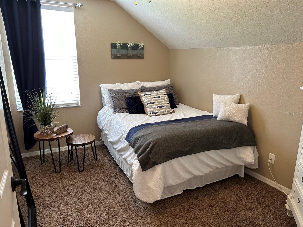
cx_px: 152
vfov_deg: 53.1
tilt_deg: -11.5
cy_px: 114
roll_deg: +0.9
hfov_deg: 67.3
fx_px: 228
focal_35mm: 26
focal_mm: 5.7
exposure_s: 1/60
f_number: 1.5
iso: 160
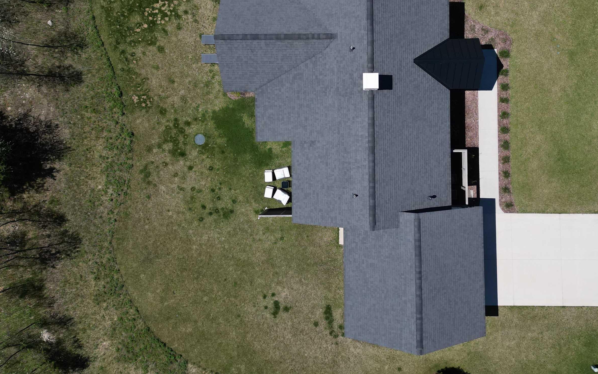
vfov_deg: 38.0
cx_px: 362
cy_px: 133
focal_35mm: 33
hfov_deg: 57.6
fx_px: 538
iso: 150
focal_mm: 6.72
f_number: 1.7
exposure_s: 1/320
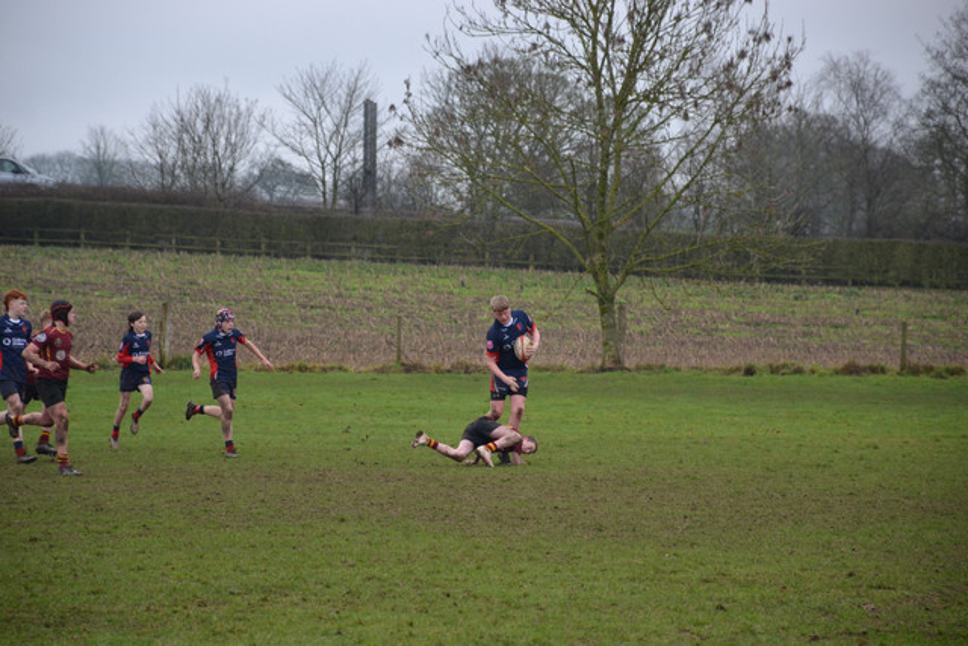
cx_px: 484
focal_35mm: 210
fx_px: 5648
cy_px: 323
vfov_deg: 6.5
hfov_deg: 9.8
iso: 560
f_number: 5.6
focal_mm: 140
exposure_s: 1/500
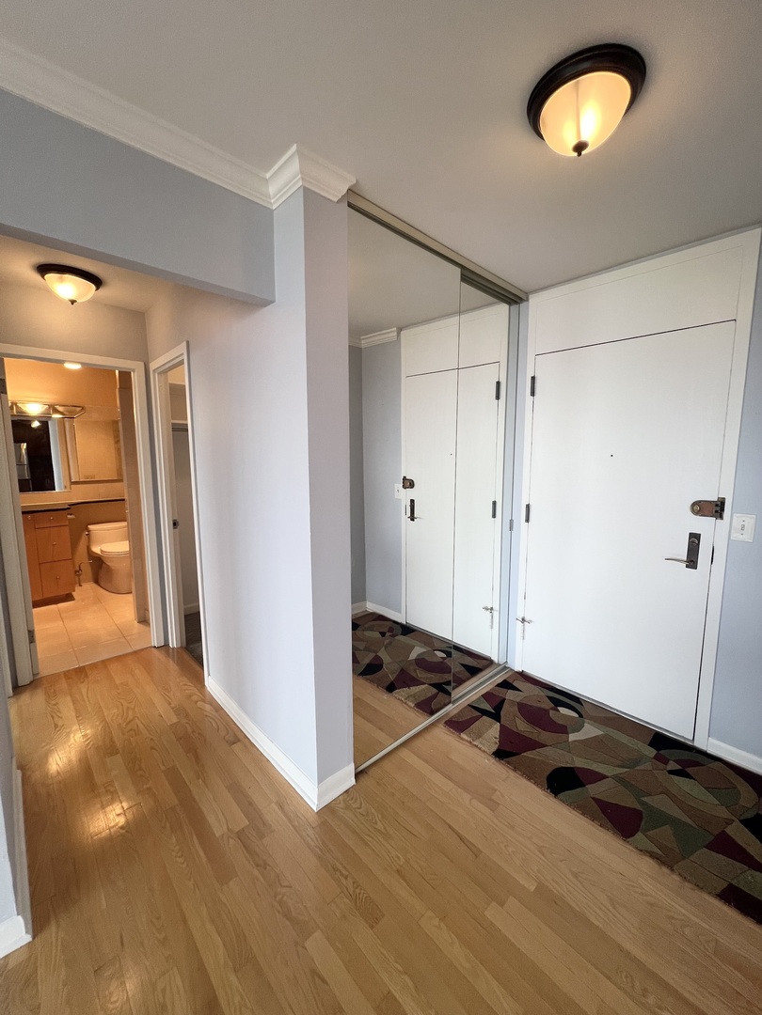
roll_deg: +1.1
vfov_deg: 106.2
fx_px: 382
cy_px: 508
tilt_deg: -6.9
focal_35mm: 13
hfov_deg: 89.9
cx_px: 381
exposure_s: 1/120
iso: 80
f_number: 1.8
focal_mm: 1.57
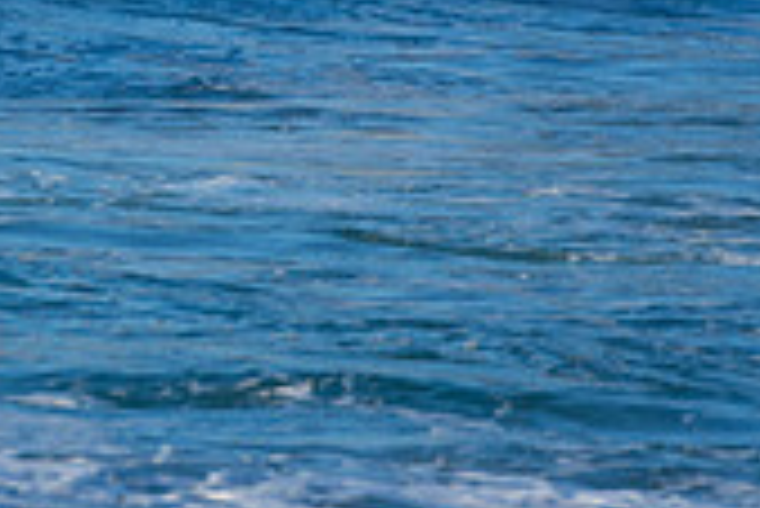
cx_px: -81
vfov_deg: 0.5
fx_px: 54491
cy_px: -214
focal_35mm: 2579
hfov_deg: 0.8
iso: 180
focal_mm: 500
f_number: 5.6
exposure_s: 1/800
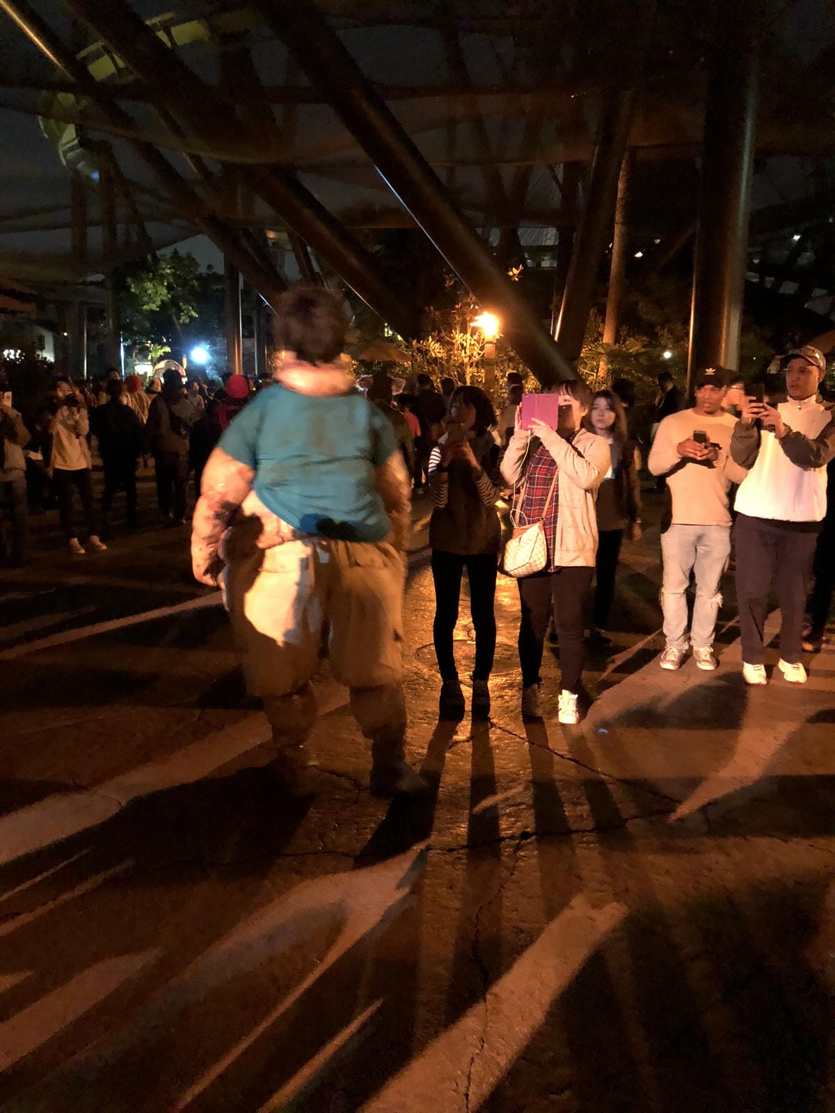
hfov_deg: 48.2
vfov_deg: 61.7
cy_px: 556
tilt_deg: -12.2
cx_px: 418
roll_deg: -0.7
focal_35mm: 29
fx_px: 933
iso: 400
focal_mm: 3.99
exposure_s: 1/4
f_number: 1.8
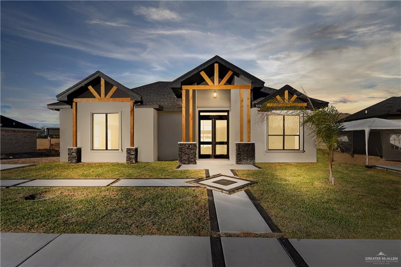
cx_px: 200
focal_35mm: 18
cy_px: 134
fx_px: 206
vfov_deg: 65.9
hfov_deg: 88.5
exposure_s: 1/100
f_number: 10
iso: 100
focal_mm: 18.5
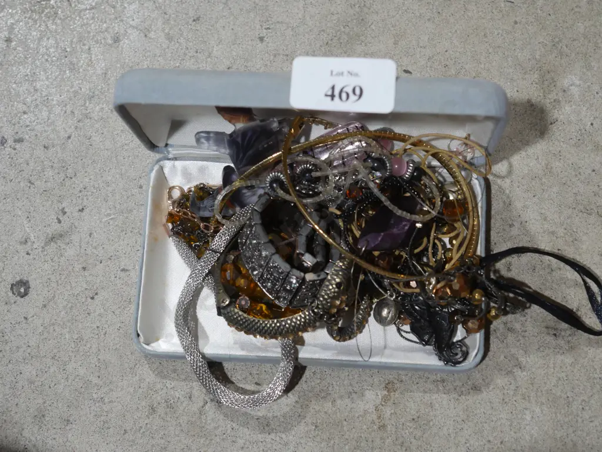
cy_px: 226
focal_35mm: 68
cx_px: 301
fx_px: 1183
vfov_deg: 21.6
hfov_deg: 28.5
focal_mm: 34
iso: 640
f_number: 5.4
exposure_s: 1/80
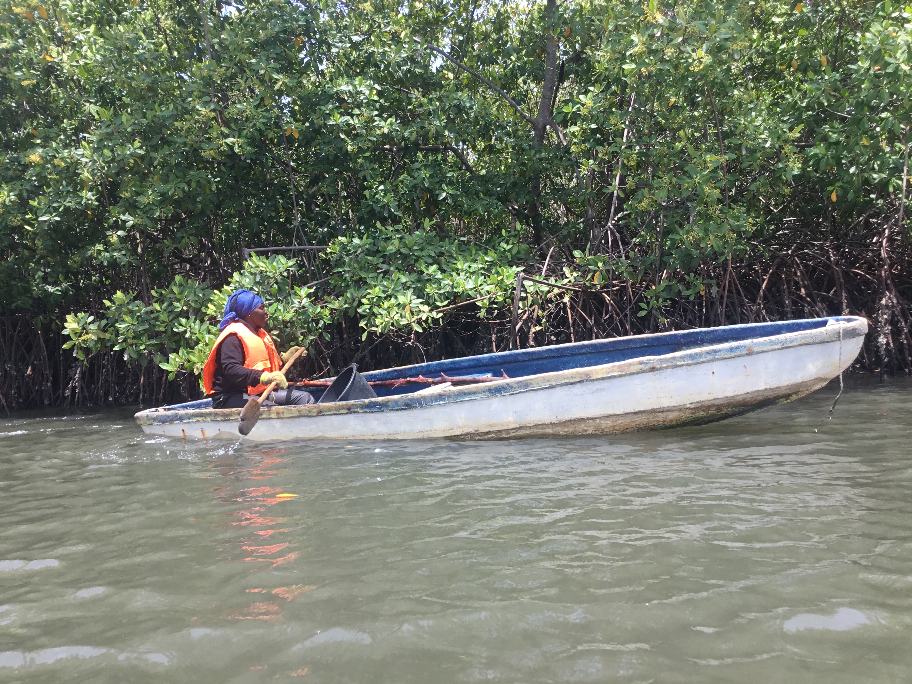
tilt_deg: +0.7
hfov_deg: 58.4
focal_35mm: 31
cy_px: 342
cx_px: 456
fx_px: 817
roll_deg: +3.4
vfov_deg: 45.4
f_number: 2.4
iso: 25
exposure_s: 1/399
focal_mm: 3.3
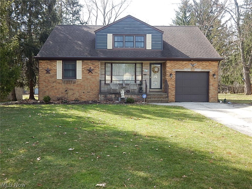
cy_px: 94
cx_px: 126
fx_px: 248
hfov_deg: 54.0
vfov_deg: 41.8
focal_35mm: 34
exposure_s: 1/320
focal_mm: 6.1
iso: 125
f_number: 3.3
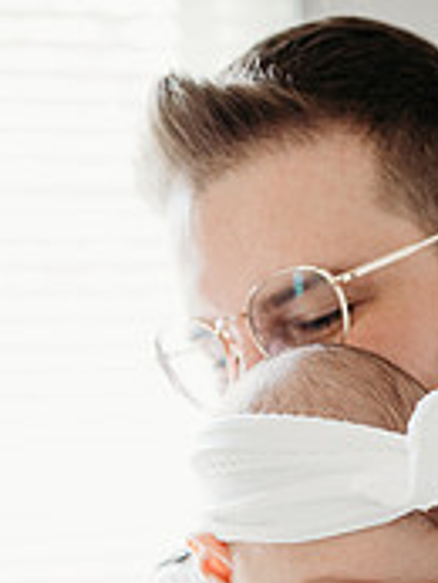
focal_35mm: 60
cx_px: 394
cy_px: 751
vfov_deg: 27.2
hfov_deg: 23.8
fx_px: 1011
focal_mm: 24
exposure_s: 1/200
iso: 1250
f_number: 2.5
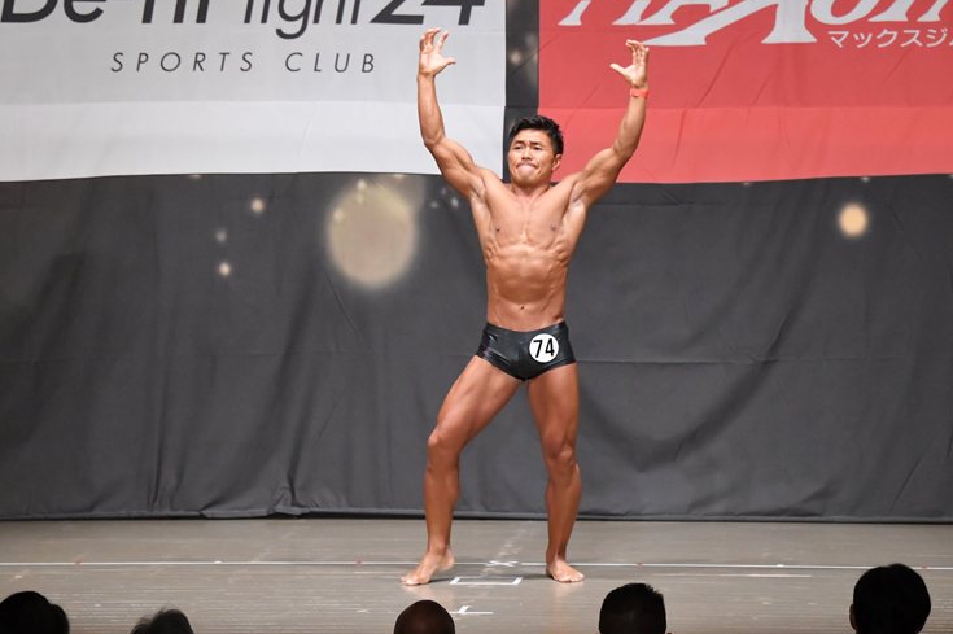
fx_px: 5106
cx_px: 483
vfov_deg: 7.1
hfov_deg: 10.7
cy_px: 316
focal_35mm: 193
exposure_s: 1/400
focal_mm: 122
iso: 8000
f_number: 5.6
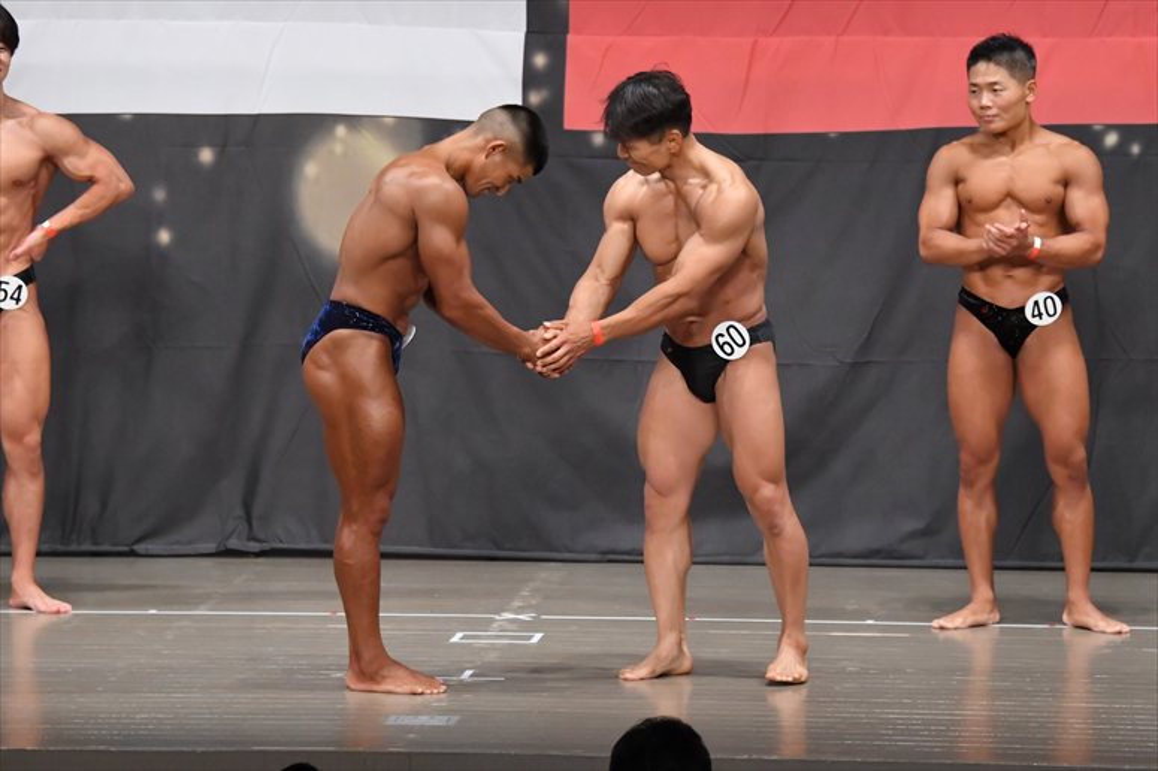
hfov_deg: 10.2
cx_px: 579
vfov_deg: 6.8
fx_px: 6495
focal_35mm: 202
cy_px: 386
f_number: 5.6
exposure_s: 1/400
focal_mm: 135
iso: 6400
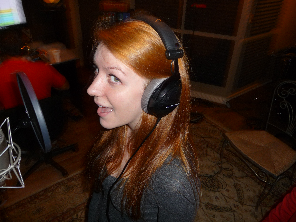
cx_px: 148
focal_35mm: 28
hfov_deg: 63.4
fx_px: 239
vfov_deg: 49.7
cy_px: 111
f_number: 3.3
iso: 100
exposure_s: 1/30
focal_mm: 4.7
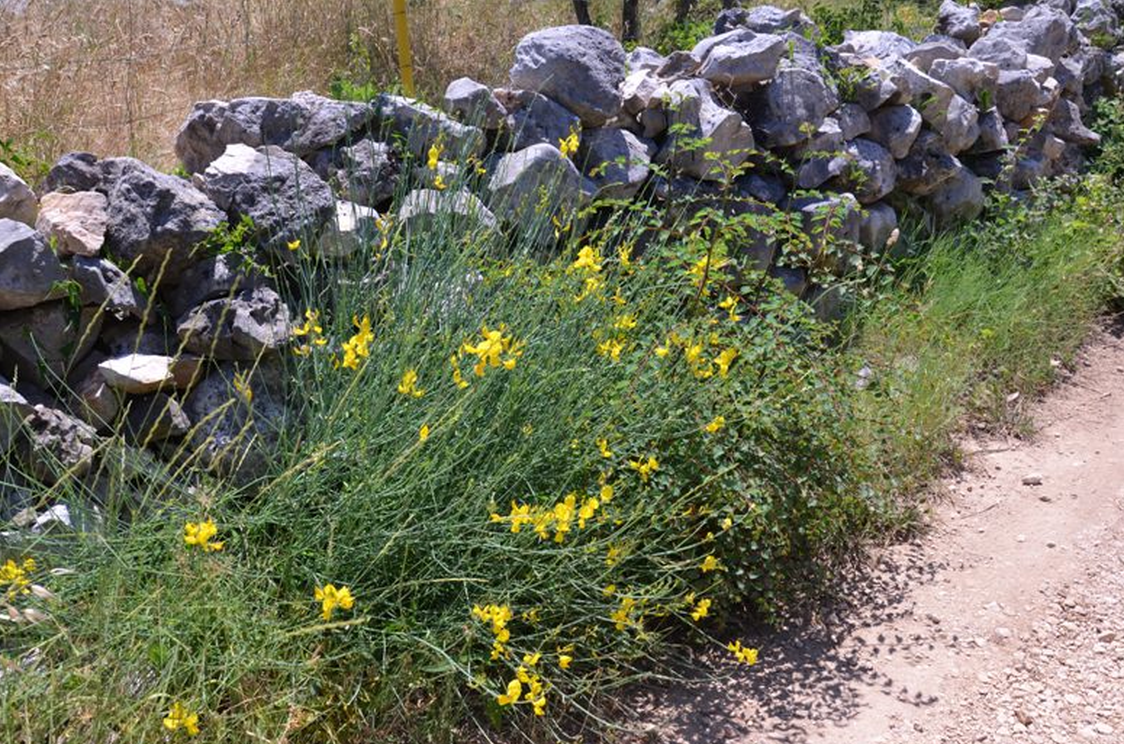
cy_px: 383
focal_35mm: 33
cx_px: 555
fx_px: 1013
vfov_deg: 40.3
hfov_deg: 58.0
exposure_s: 1/60
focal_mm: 21
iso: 100
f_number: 8
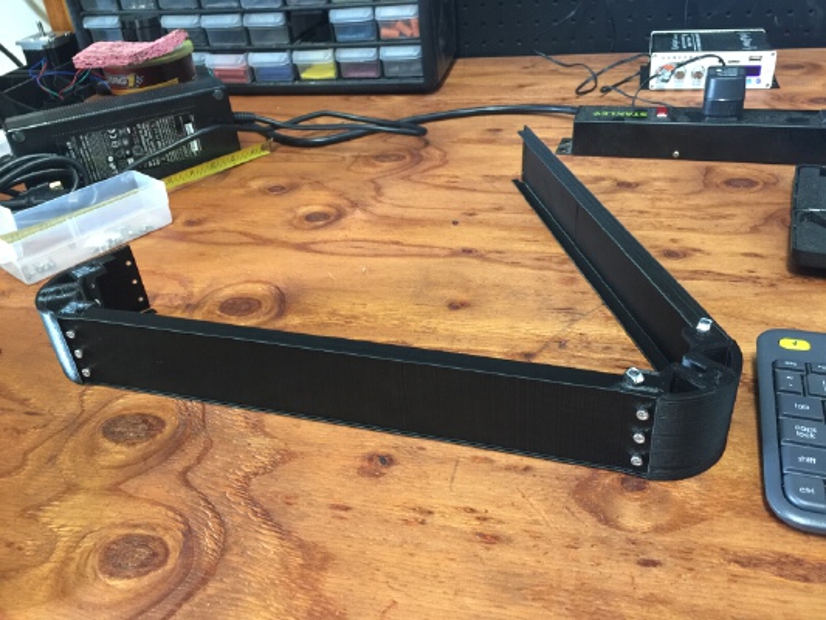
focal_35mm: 29
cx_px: 413
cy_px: 310
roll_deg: +5.8
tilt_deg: -33.2
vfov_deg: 48.2
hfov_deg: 61.6
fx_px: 692
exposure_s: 1/10
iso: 100
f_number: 2.2
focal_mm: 4.15
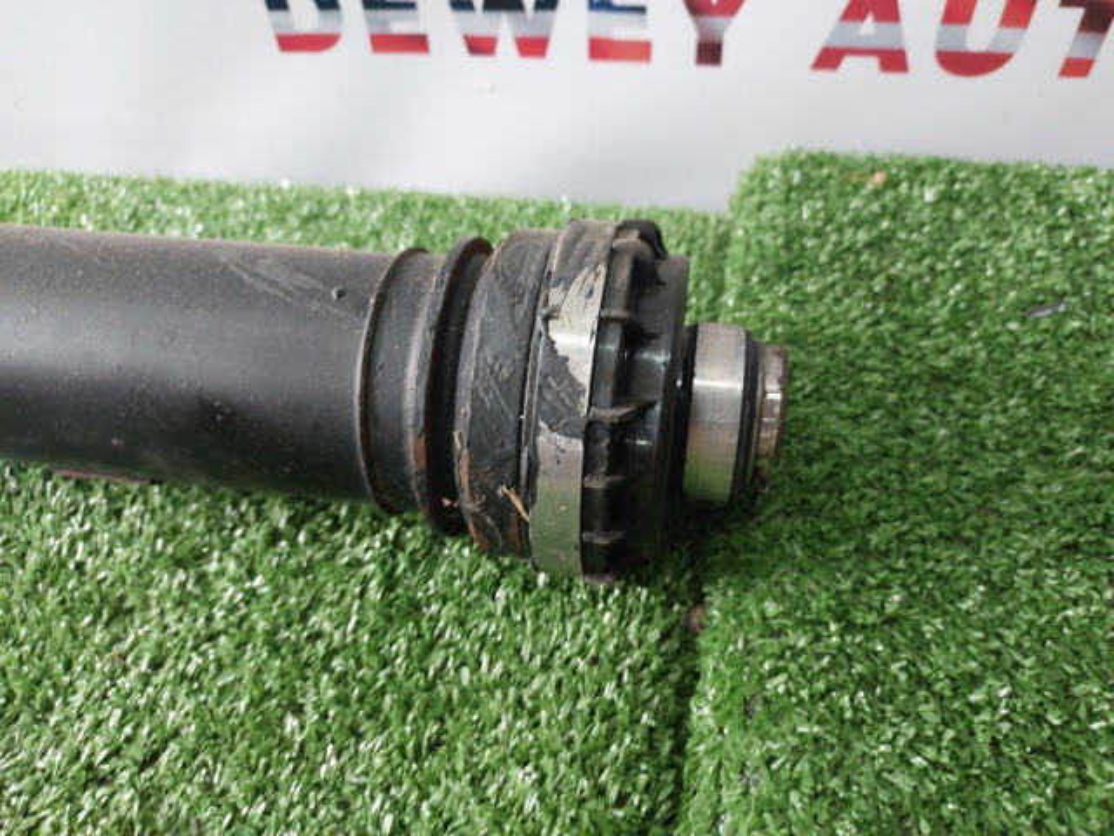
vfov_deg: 49.7
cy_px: 418
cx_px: 557
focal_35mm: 28
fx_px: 901
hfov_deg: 63.4
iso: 400
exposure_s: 1/60
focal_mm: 5.32
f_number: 1.8
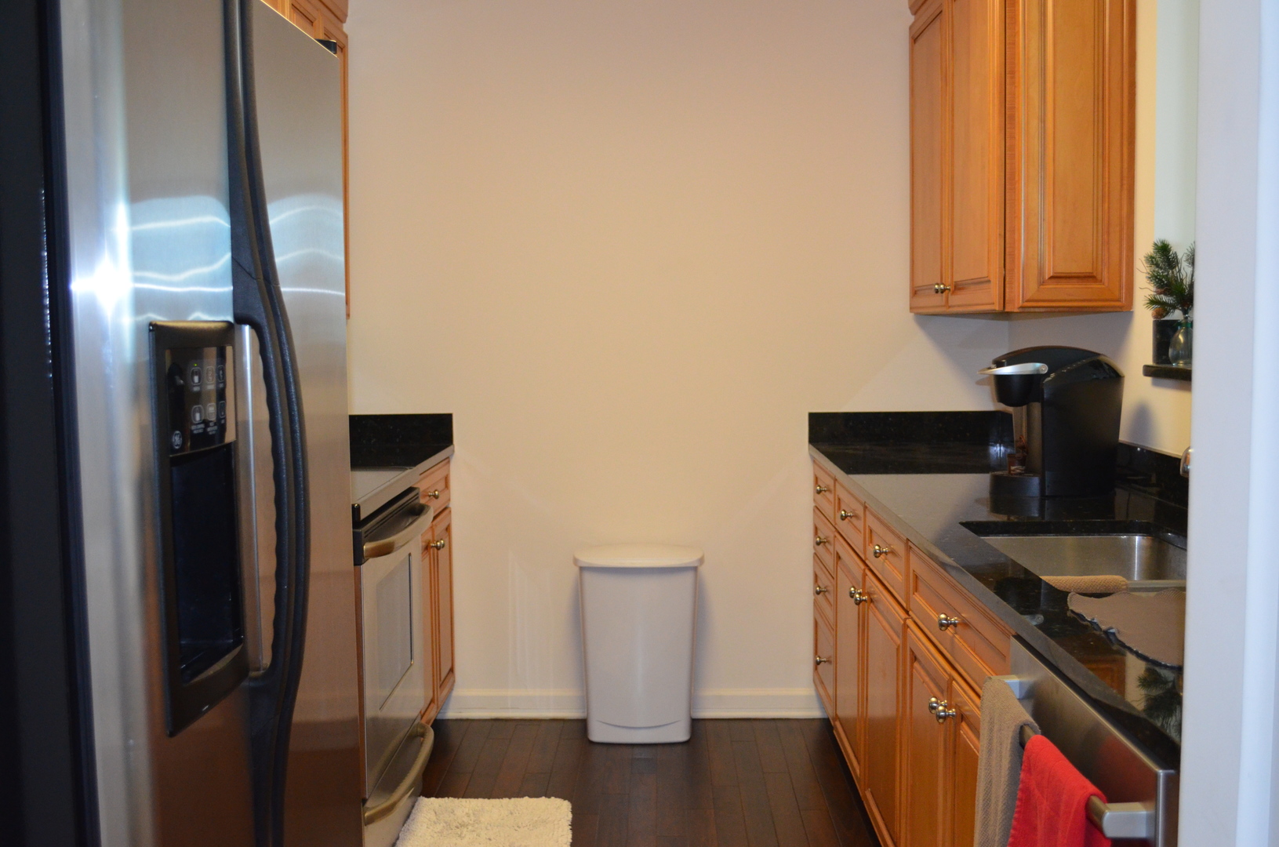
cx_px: 640
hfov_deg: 49.6
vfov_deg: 34.1
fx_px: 1383
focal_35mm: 39
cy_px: 424
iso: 1800
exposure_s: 1/60
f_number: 4.2
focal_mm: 26
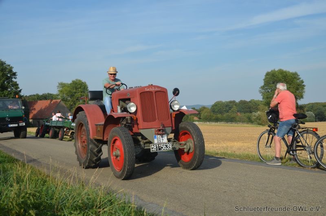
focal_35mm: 42
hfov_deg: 46.5
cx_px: 163
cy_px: 108
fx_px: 380
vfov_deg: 31.8
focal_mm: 28
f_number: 8
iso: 110
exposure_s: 1/250
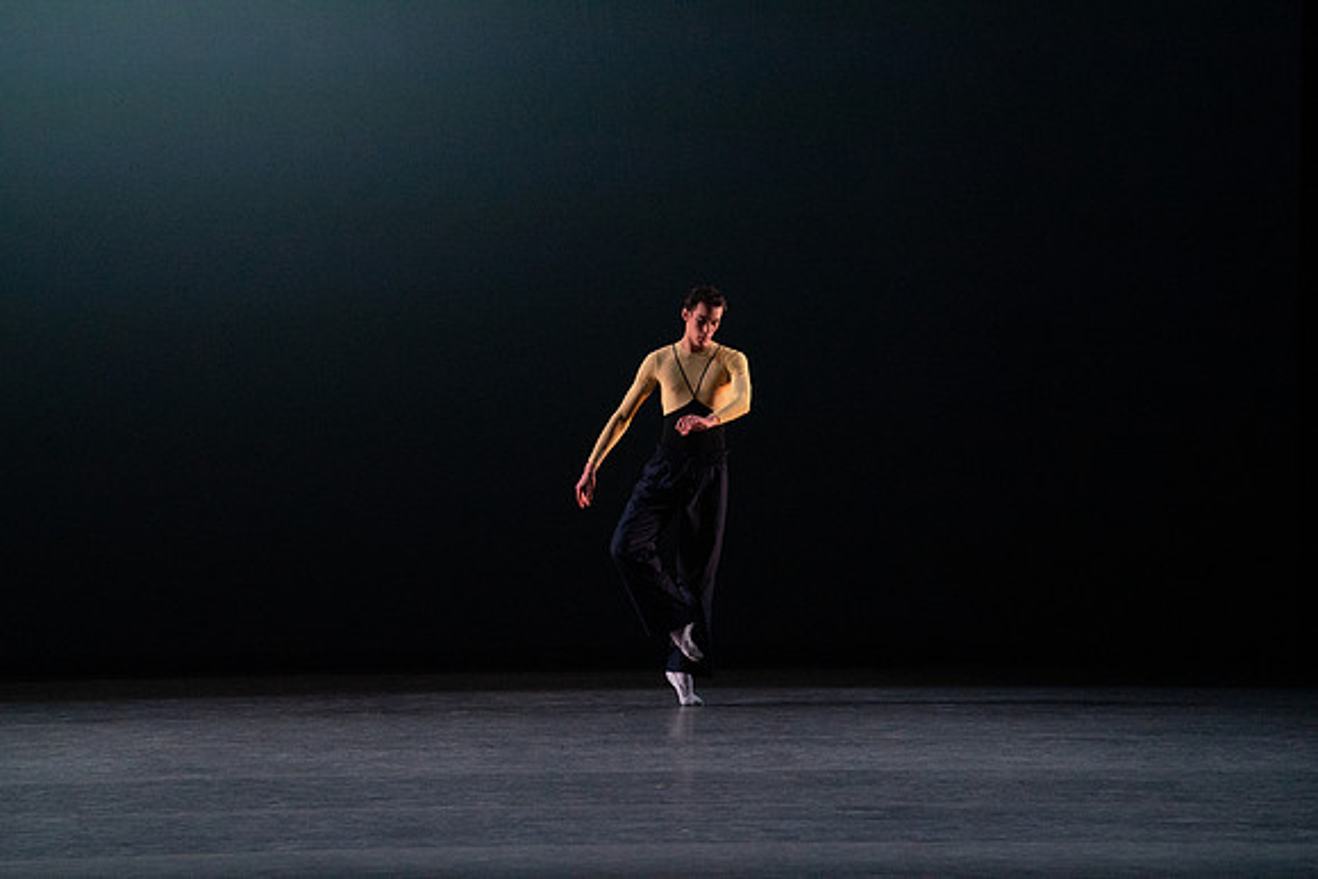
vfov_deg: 6.9
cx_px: 659
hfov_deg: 10.3
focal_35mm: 200
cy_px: 440
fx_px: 7324
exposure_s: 1/500
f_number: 8
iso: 12800
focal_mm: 200
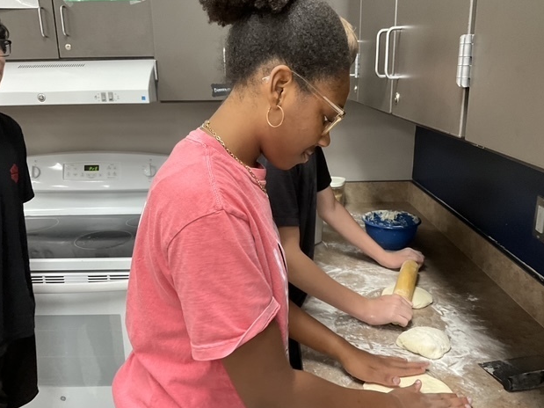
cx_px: 272
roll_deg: +0.6
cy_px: 204
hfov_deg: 60.0
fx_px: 471
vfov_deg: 46.8
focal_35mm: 30
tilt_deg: -16.3
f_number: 1.8
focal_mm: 3
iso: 250
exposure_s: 1/40
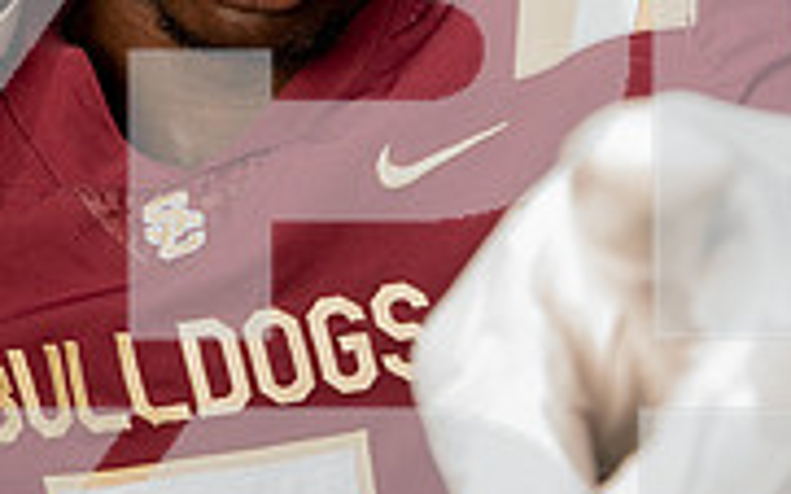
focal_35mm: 124
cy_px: 111
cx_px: 44
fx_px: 2672
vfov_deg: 10.5
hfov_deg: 16.6
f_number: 6.3
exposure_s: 1/200
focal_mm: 38
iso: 50
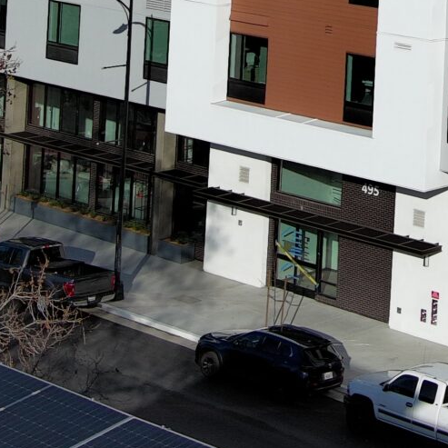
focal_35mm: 128
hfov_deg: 13.3
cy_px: -248
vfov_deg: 12.8
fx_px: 1874
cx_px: 529
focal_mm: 10.57
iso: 100
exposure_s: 1/2674
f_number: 2.8
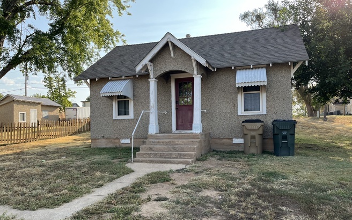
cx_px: 178
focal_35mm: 28
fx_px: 269
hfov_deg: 66.5
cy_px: 120
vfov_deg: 44.5
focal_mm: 5.1
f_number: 1.6
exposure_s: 1/845
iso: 50
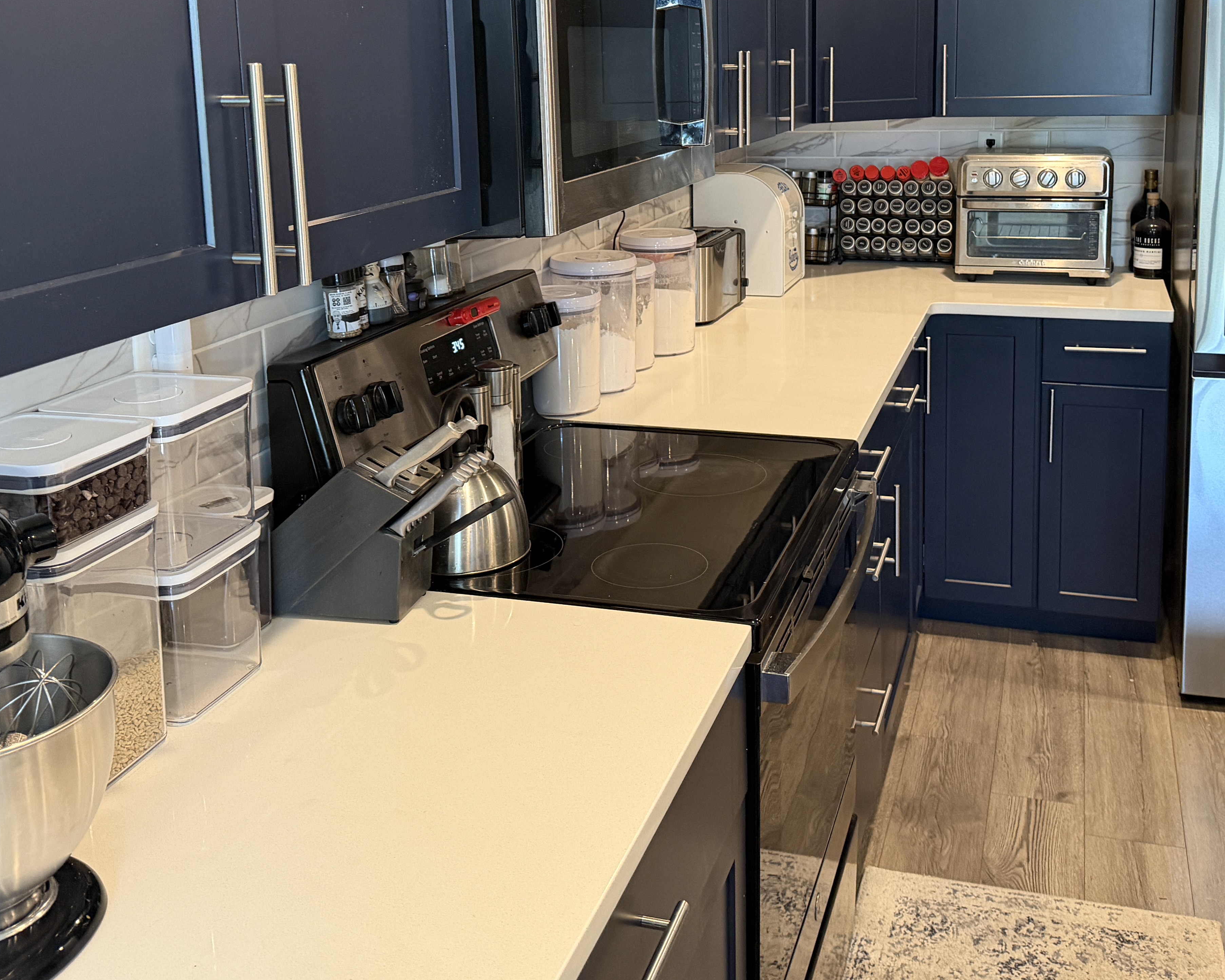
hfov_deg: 49.0
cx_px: 675
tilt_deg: -8.5
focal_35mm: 37
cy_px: 266
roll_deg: +0.9
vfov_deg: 39.2
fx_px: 1341
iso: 400
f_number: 1.78
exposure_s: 1/60
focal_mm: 6.76
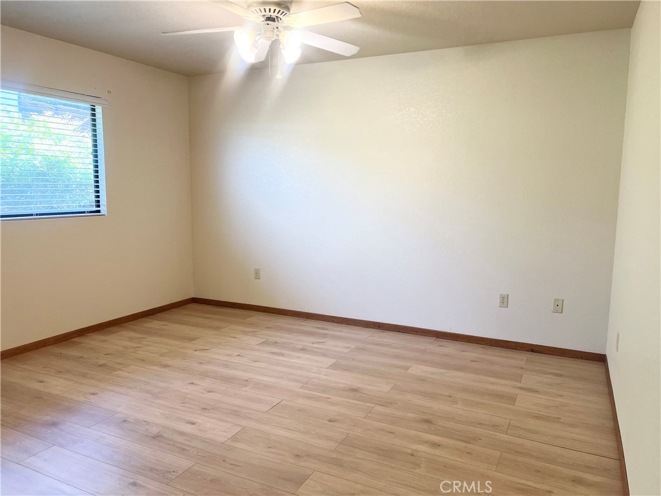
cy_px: 248
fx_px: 496
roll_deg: -0.5
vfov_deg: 53.1
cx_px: 330
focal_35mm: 26
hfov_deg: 67.3
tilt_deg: -7.2
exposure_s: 1/120
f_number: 1.5
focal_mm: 5.7
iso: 125
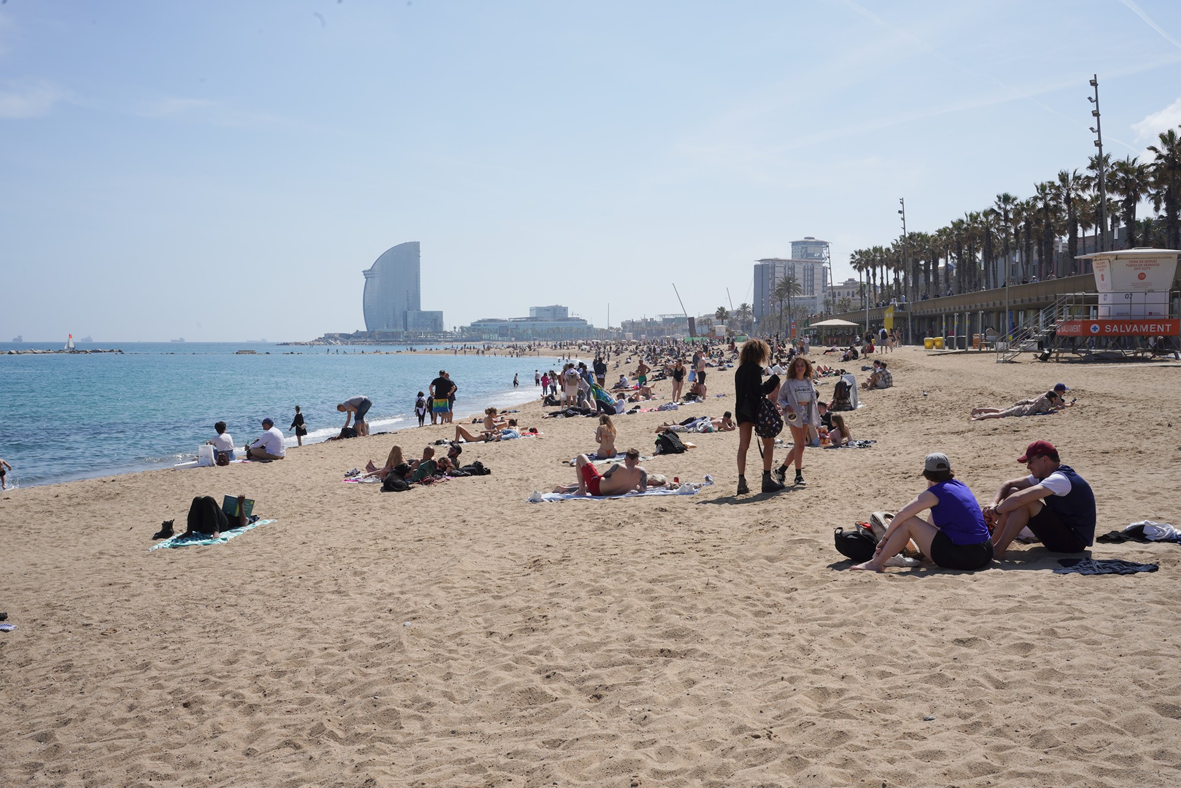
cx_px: 590
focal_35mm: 40
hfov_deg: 48.5
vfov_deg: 33.4
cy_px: 394
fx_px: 1312
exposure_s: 1/100
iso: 100
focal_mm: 40
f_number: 20
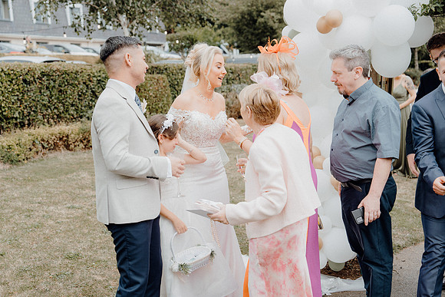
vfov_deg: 27.0
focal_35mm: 50
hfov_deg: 39.6
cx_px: 222
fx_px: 618
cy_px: 148
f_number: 3.5
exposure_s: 1/500
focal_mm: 50
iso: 125
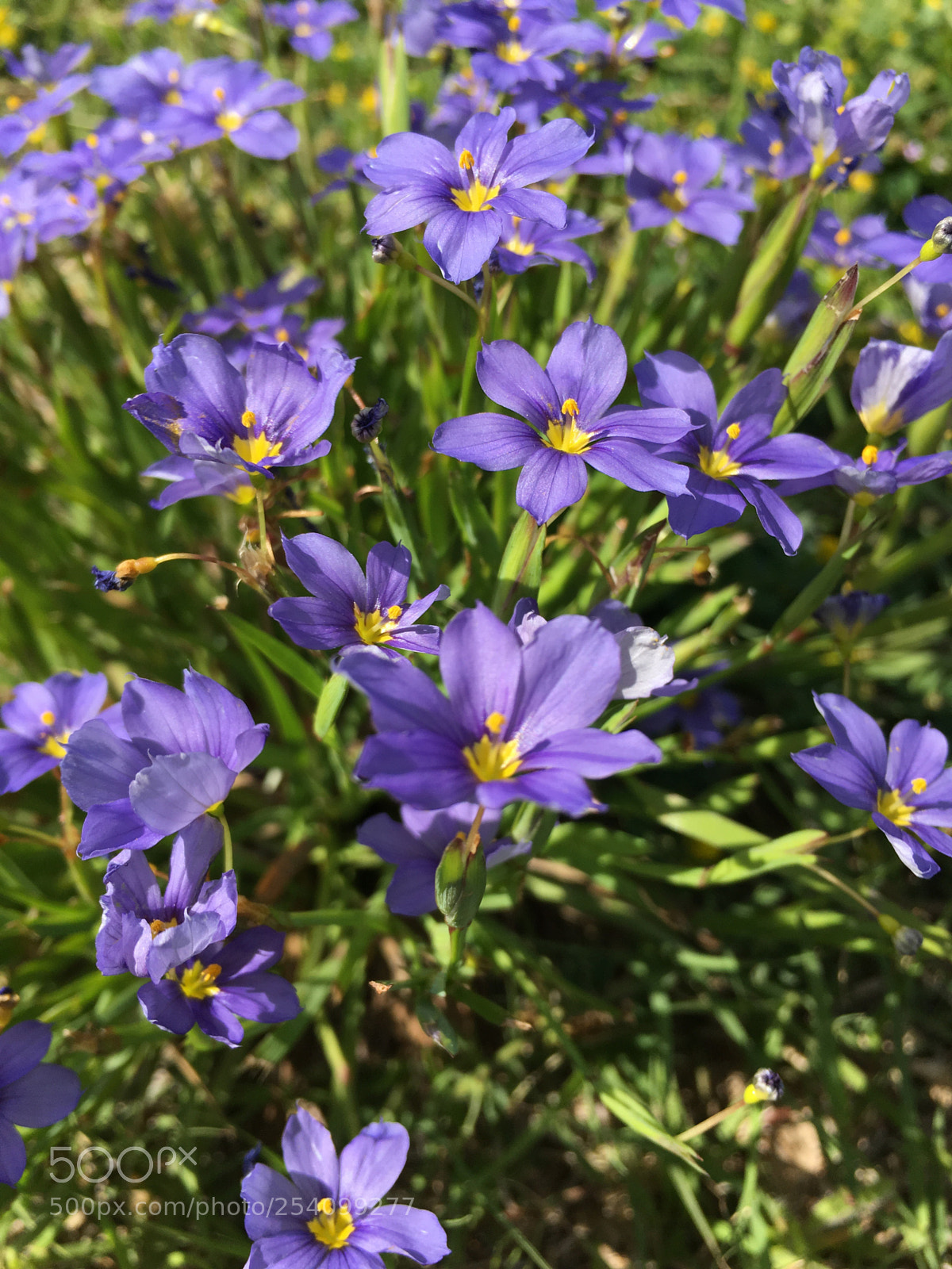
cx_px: 476
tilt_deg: -58.5
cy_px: 634
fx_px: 1063
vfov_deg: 61.7
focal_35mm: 29
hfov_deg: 48.2
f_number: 2.2
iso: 25
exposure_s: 1/1166
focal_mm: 4.15
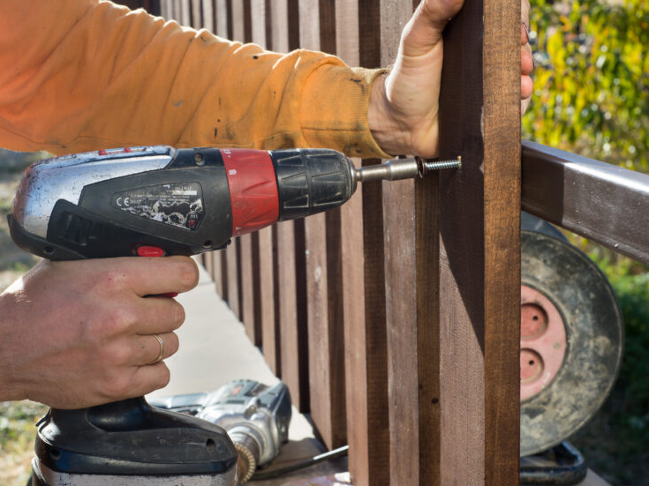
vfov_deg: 21.9
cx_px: 262
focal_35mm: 67
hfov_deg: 28.9
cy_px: 282
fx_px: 1256
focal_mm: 50
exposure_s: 1/100
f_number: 11
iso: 100
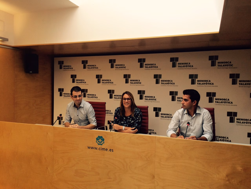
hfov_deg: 61.7
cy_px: 94
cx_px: 126
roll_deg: -0.8
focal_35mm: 29
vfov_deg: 48.2
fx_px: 210
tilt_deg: -3.8
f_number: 2.2
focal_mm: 4.15
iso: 50
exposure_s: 1/50
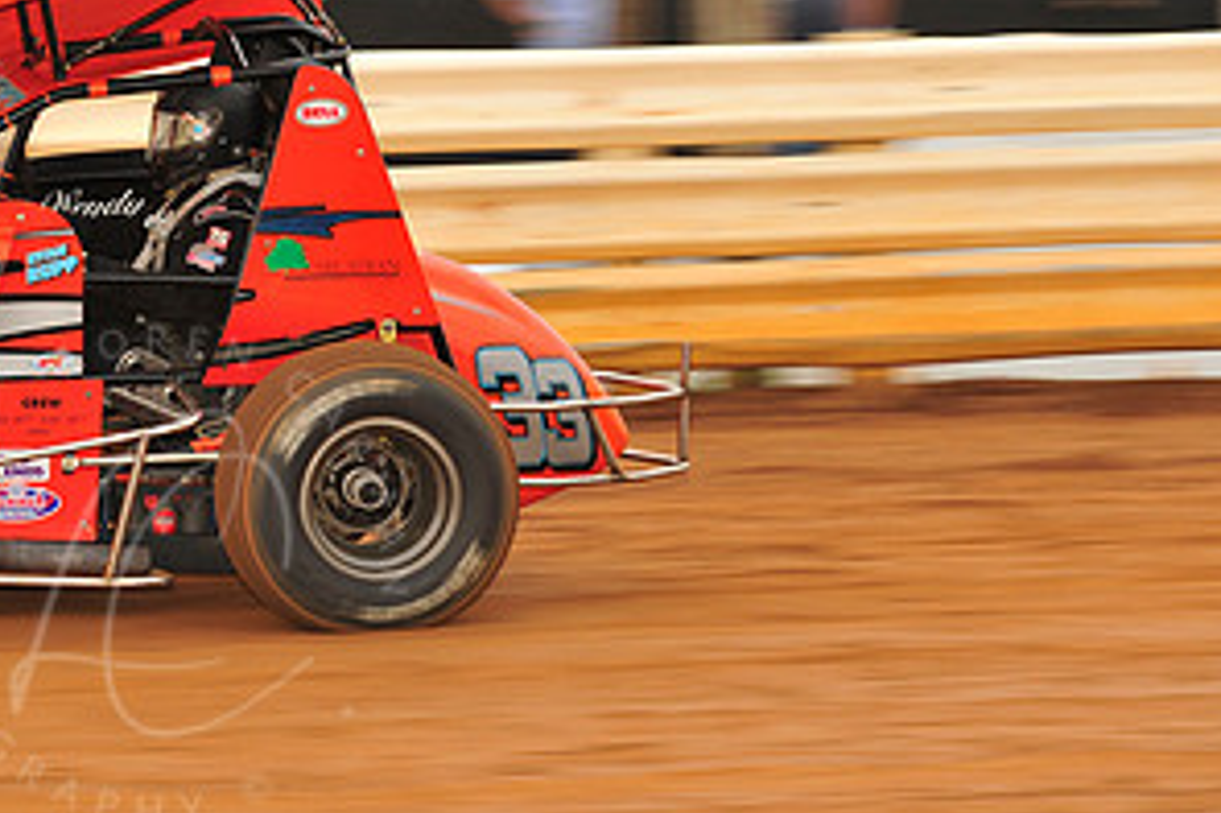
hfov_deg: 7.2
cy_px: 194
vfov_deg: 4.8
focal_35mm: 284
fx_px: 9627
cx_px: 157
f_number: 7.1
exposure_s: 1/320
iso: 640
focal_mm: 145
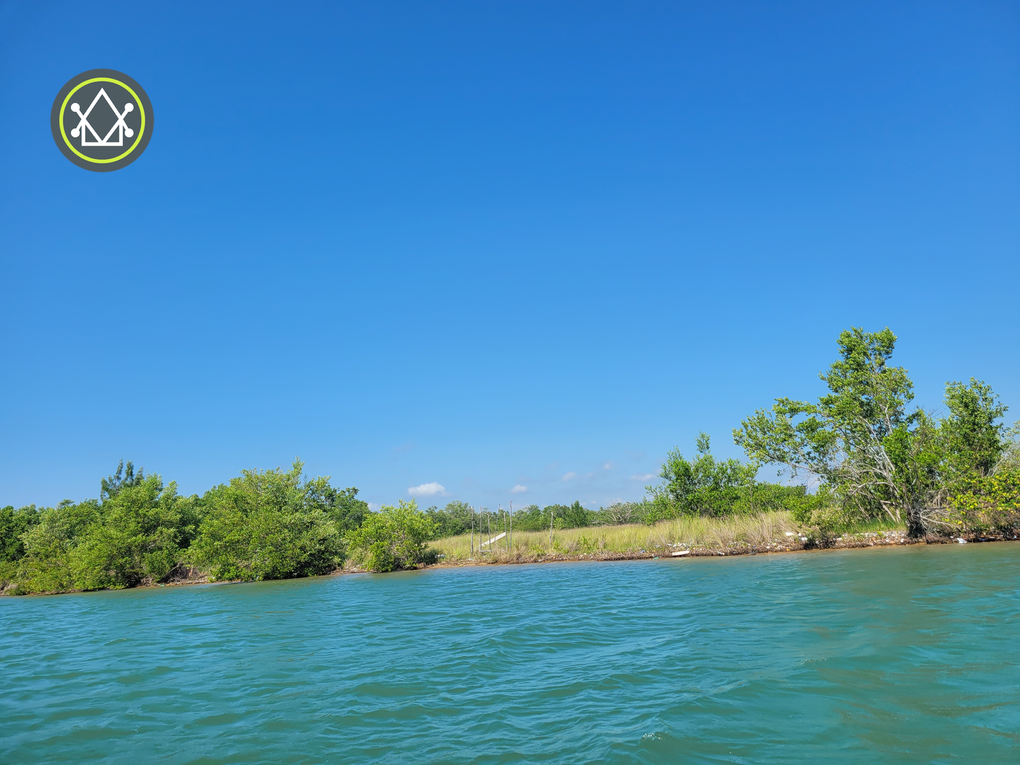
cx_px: 510
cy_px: 382
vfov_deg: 53.1
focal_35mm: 26
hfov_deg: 67.3
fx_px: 766
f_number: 1.8
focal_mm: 5.4
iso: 40
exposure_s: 1/2593
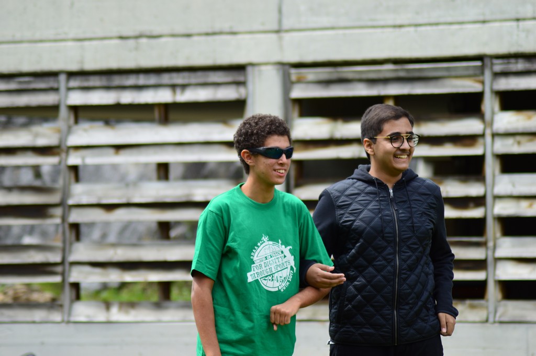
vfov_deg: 5.9
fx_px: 3459
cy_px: 178
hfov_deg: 8.9
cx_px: 268
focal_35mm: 232
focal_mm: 155
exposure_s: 1/500
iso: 200
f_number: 4.5
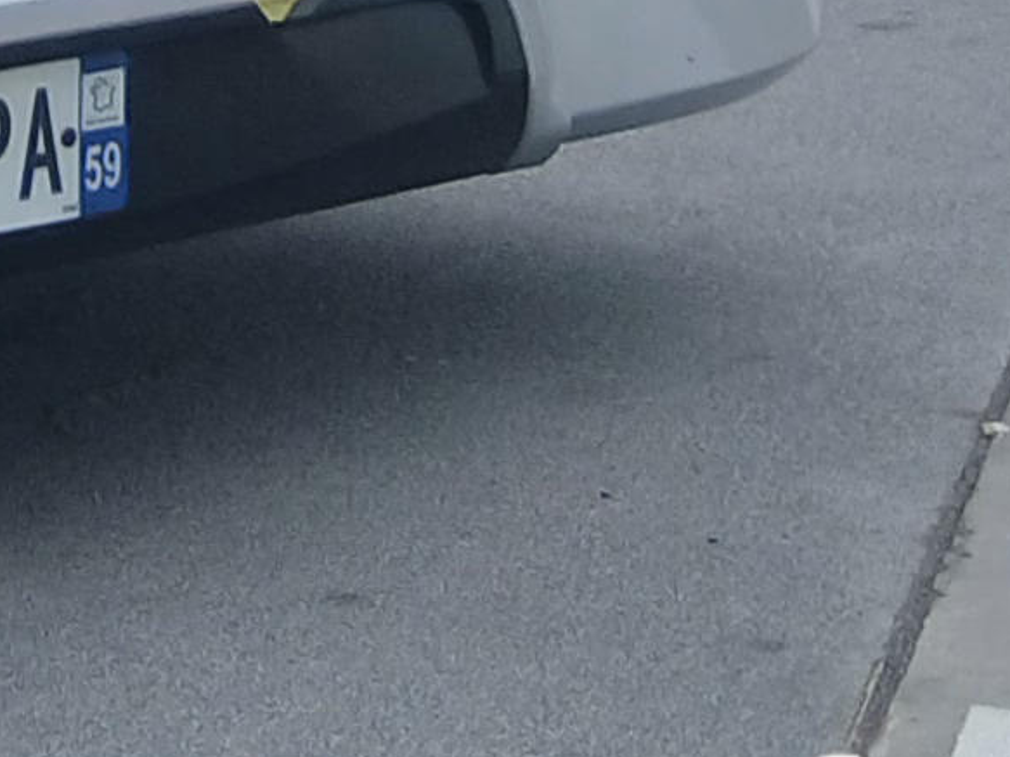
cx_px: -1447
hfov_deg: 9.6
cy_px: -1488
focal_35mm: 182
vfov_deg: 7.3
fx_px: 5309
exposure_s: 1/385
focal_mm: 3.98
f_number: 1.8
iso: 20
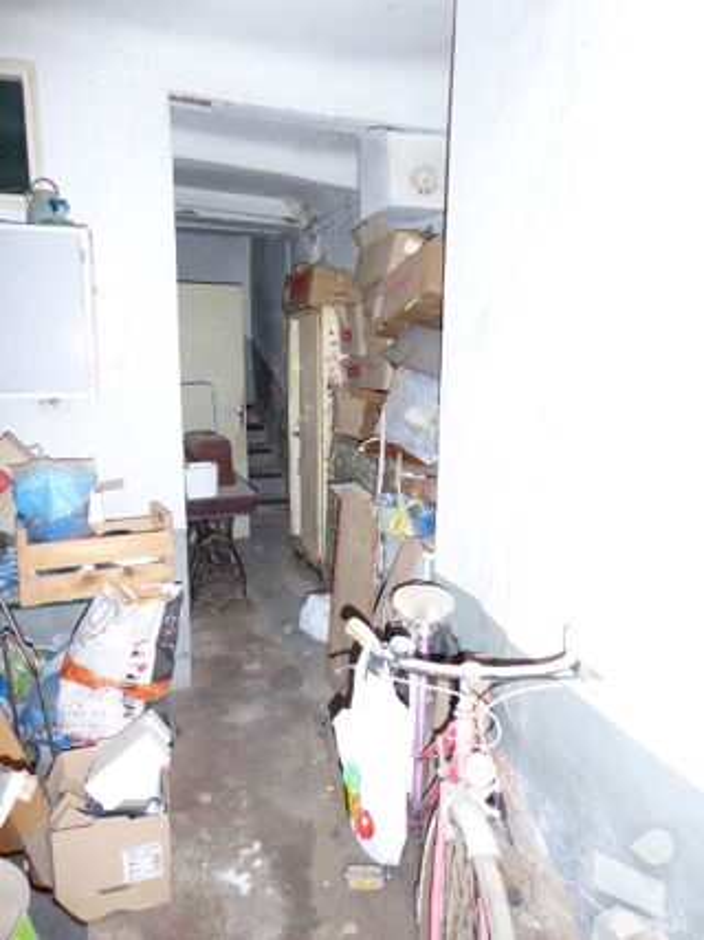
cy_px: 470
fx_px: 678
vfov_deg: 69.4
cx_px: 352
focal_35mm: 25
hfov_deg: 54.9
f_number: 3.3
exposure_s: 1/60
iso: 800
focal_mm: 4.3
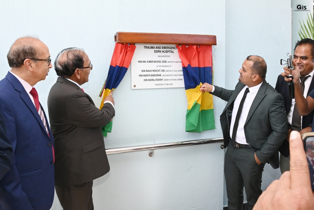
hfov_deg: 43.6
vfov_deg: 29.9
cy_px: 105
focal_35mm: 45
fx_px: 393
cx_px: 157
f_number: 13
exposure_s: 1/160
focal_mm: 45
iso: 3200
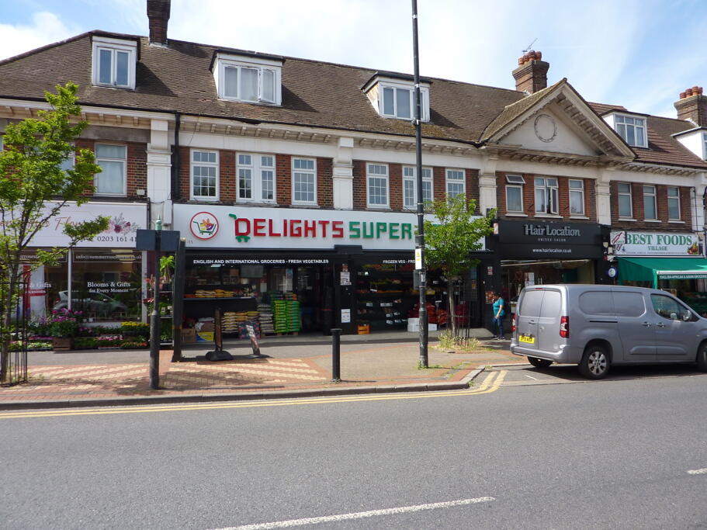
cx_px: 354
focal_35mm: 25
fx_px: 511
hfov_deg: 69.4
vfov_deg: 54.9
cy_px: 265
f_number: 4
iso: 80
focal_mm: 4.1
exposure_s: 1/400
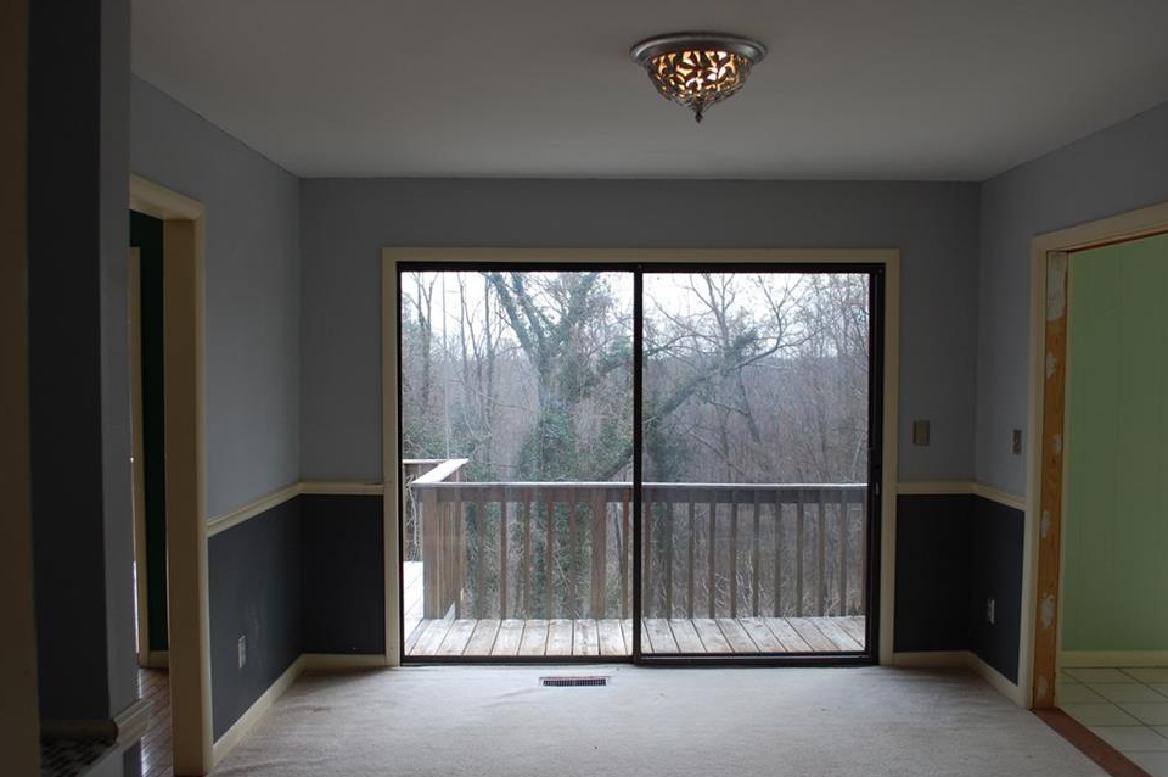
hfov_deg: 58.8
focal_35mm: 32
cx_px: 599
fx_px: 1037
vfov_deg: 41.0
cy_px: 399
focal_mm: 20
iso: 200
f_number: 5.6
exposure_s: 1/125
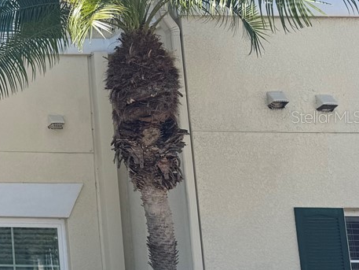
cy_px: 117
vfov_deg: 17.6
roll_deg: -0.6
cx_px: -263
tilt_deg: +10.7
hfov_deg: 18.7
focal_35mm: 84
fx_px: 871
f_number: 1.78
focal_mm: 6.76
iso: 80
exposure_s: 1/2833
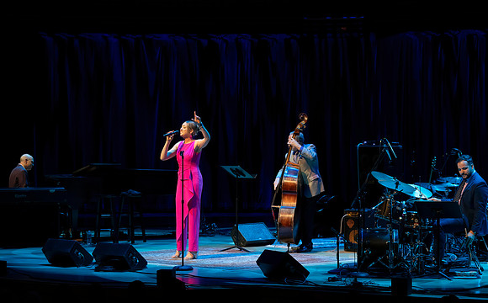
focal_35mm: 105
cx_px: 240
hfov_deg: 19.8
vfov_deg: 12.4
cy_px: 161
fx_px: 1400
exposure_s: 1/250
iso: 3200
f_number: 6.3
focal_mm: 100
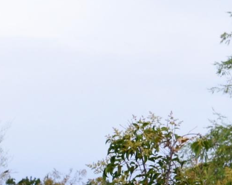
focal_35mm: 271
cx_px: -333
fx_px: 1860
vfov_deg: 5.5
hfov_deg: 6.7
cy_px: 446
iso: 100
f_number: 6.3
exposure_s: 1/160
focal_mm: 32
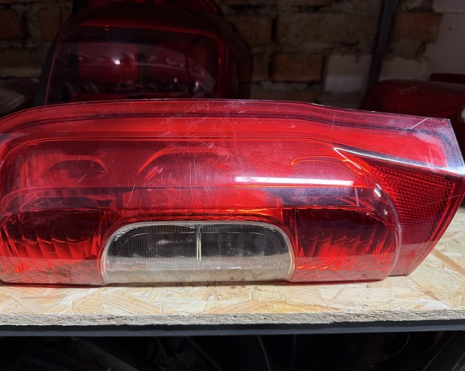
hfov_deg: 66.0
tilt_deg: -26.7
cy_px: 190
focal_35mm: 26
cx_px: 222
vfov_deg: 54.9
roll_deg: -1.2
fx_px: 358
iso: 200
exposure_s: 1/50
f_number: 1.78
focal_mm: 6.76
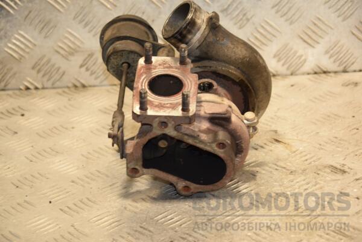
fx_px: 1131
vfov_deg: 12.2
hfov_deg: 18.2
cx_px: 181
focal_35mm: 112
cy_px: 121
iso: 800
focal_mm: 75
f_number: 5.3
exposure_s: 1/160
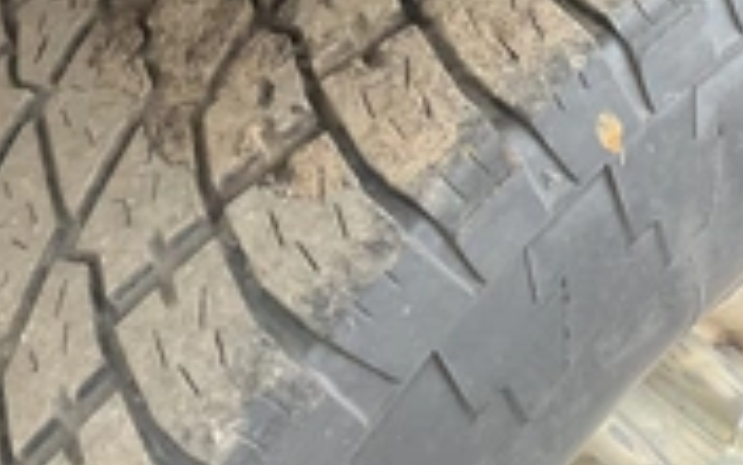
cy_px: 118
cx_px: 393
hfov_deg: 29.4
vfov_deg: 18.5
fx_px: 1417
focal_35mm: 70
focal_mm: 3
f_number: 1.8
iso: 64
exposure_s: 1/102
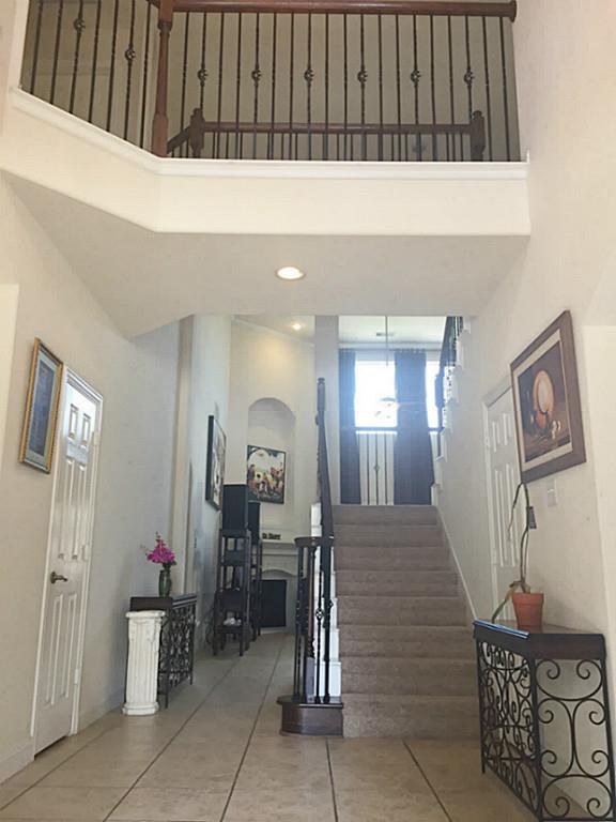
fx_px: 688
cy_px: 411
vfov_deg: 61.7
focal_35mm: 29
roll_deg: +0.8
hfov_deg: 48.2
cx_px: 308
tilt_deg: +13.9
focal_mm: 4.15
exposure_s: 1/30
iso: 32
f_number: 2.2
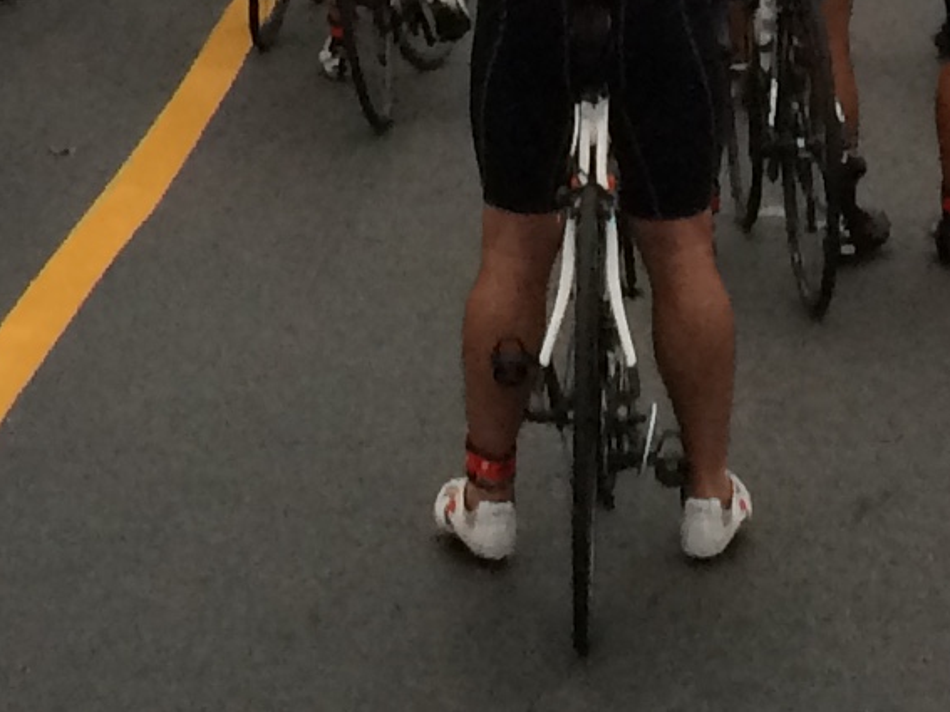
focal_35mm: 167
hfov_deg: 11.8
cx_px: 573
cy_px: -1037
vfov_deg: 8.1
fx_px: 4582
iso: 80
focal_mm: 4.15
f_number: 2.2
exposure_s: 1/30
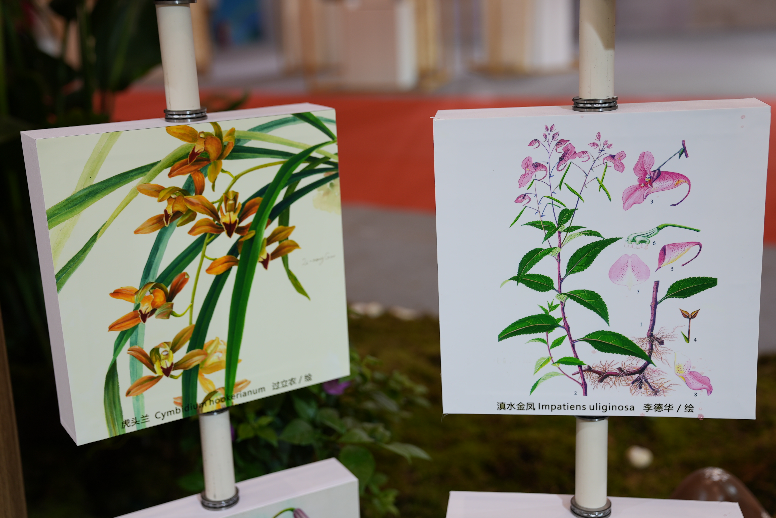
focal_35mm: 47
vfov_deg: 28.7
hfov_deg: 41.9
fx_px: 1014
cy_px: 259
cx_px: 388
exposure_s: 1/100
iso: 160
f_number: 2.8
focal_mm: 47
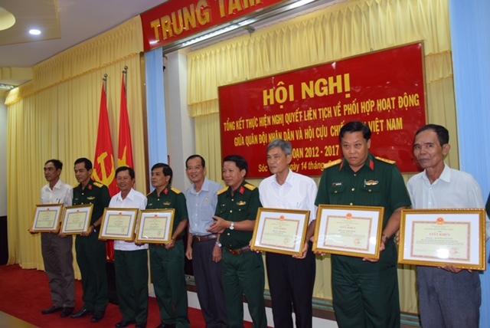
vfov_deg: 48.0
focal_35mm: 27
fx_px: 368
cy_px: 164
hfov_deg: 67.3
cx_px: 245
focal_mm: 18
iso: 800
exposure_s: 1/80
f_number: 4.5
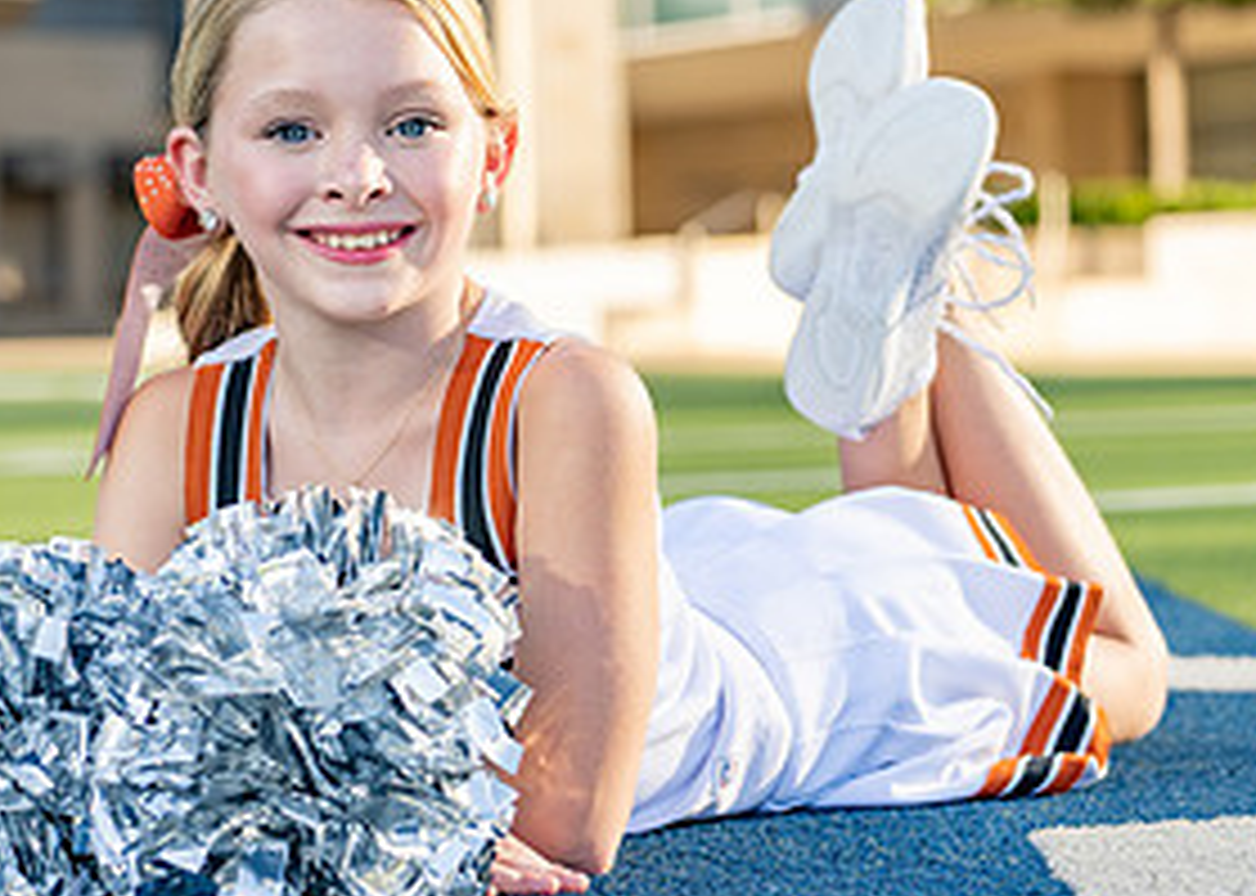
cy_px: 405
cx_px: 468
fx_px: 3922
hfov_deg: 18.2
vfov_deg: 13.0
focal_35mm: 110
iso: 100
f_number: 2.8
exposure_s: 1/640
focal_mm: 50
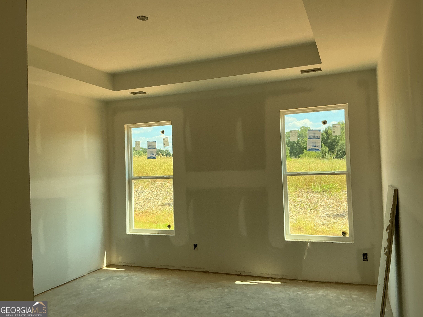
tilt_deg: +2.2
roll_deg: +3.7
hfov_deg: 61.7
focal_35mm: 29
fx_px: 354
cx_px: 212
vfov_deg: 48.2
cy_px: 158
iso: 25
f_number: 1.8
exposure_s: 1/355
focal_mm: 3
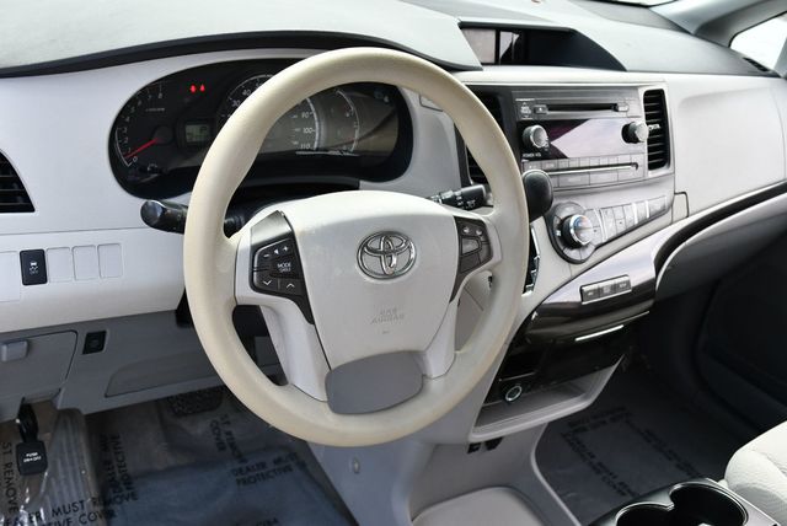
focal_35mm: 40
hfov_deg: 48.4
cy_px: 263
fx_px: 875
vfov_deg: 33.5
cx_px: 394
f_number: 4.5
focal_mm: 20
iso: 400
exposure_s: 1/250
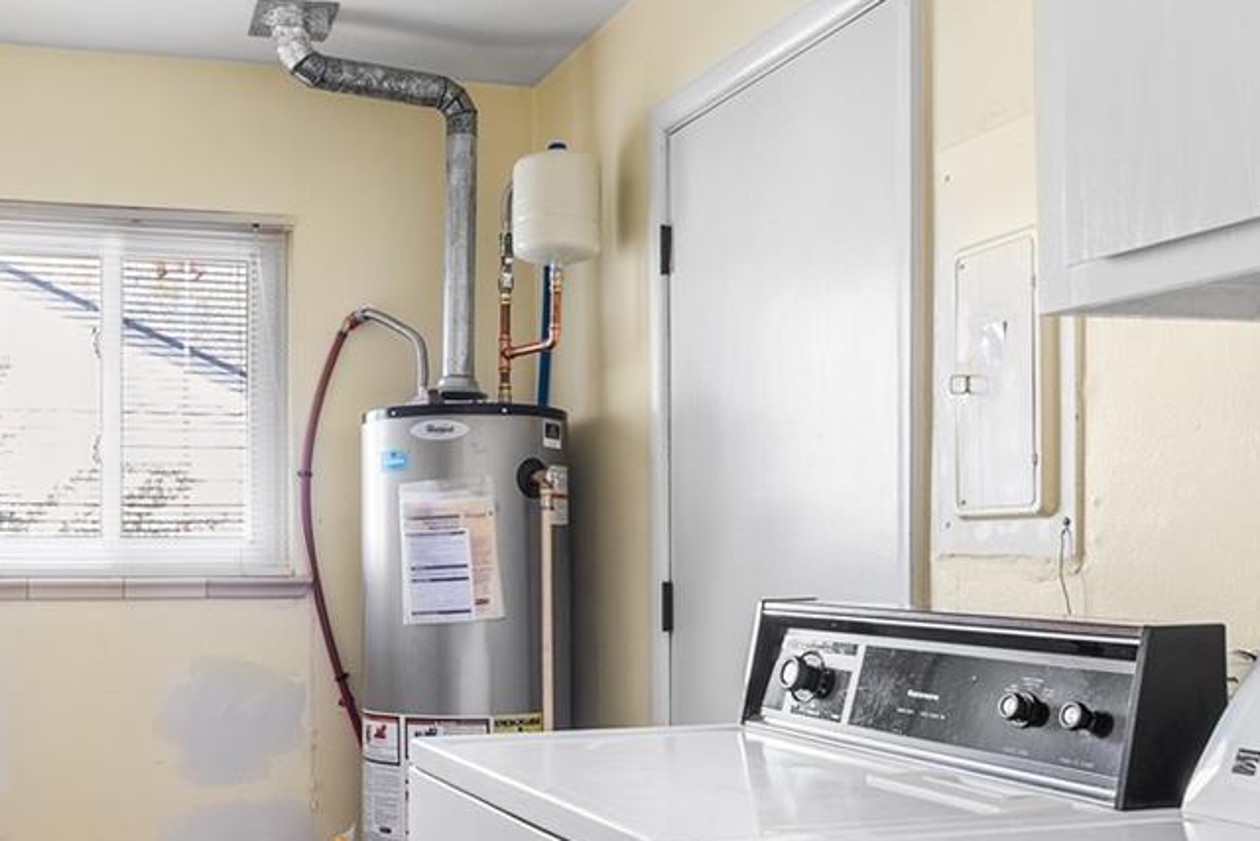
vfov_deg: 33.2
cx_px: 356
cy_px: 544
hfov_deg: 47.1
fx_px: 1400
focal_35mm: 40
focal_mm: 16
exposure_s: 1/60
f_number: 8
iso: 200
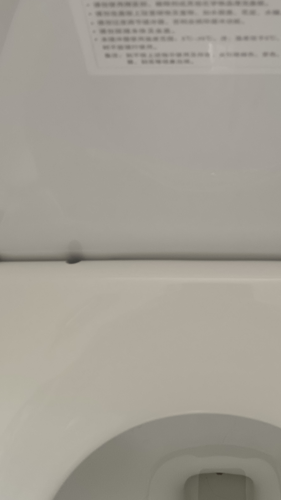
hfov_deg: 22.5
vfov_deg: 39.1
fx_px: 702
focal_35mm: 53
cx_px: 200
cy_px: 207
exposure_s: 1/24
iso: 1210
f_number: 1.9
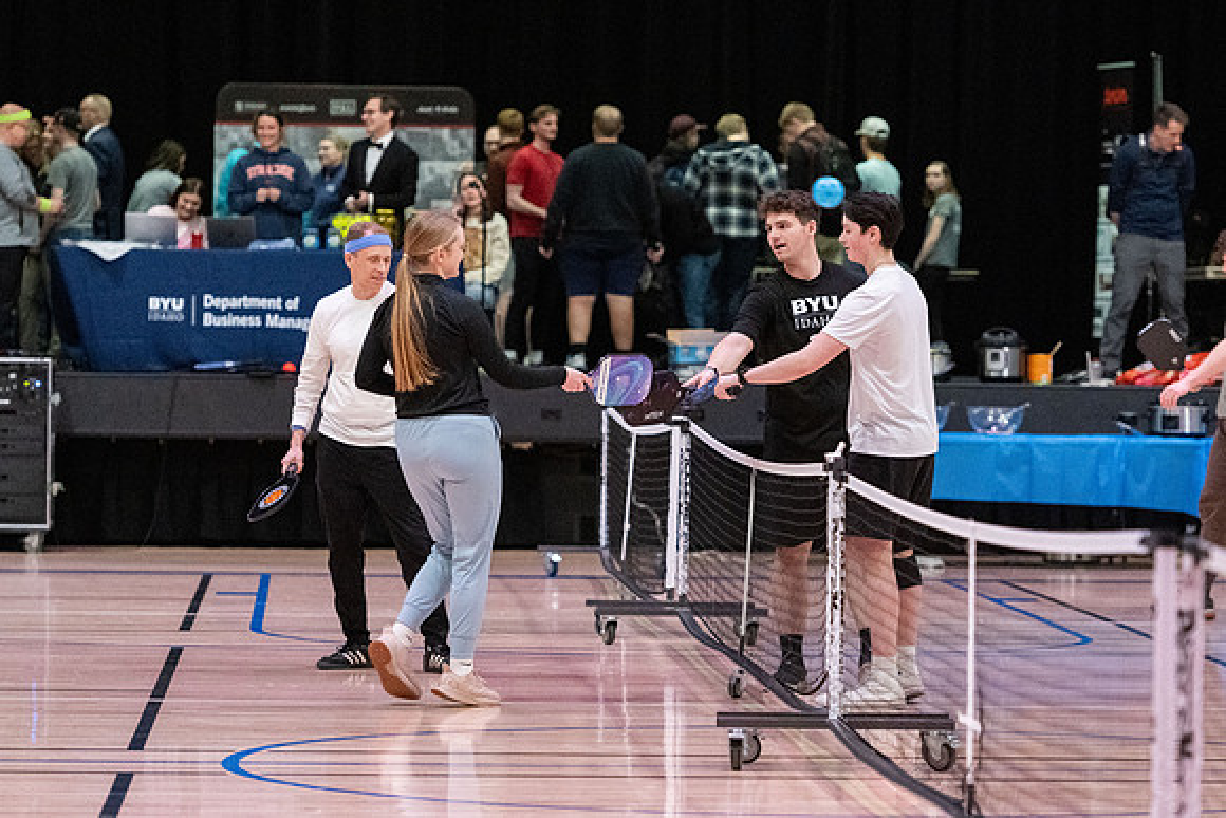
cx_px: 685
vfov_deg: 8.0
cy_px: 449
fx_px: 5875
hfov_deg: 11.9
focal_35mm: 172
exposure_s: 1/500
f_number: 2.8
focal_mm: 130
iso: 6400
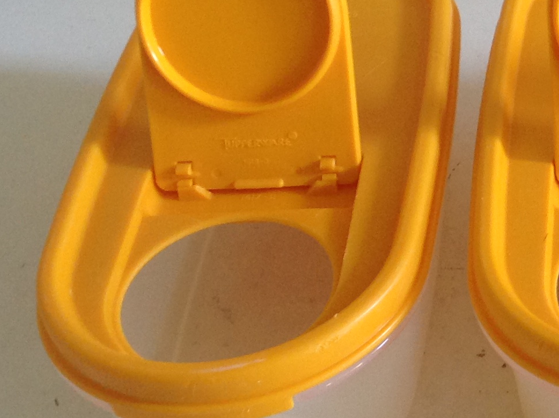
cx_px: 674
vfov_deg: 15.6
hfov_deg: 19.6
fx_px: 1516
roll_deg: +0.7
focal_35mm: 94
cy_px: 123
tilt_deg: -39.2
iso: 100
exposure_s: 1/15
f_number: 2.4
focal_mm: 4.28
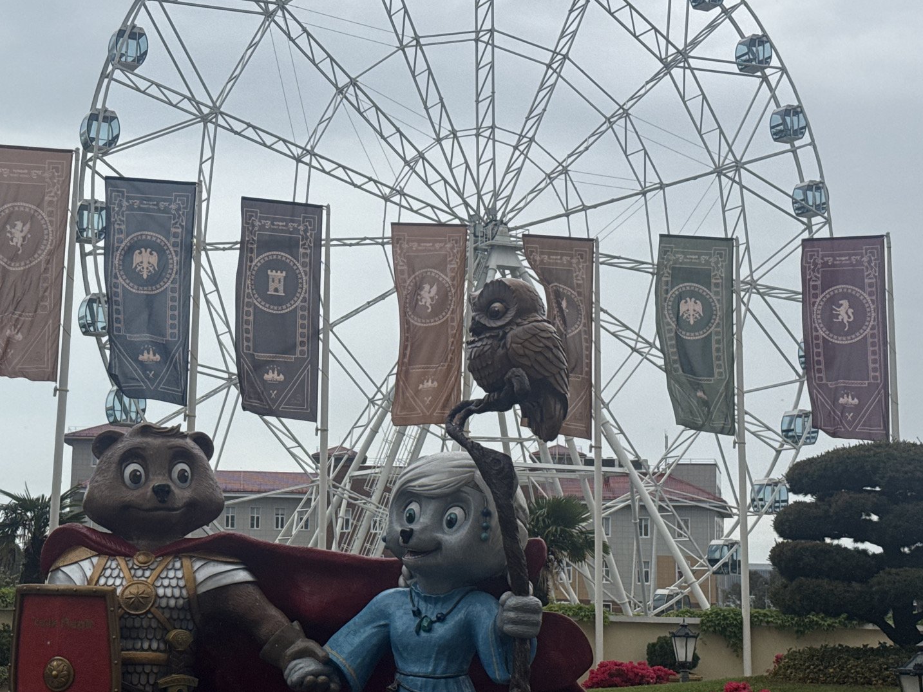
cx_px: 356
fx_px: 1787
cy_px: 328
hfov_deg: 28.9
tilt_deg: +8.5
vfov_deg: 21.9
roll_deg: -1.1
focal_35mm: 67
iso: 64
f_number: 1.78
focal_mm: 6.76
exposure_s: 1/4608
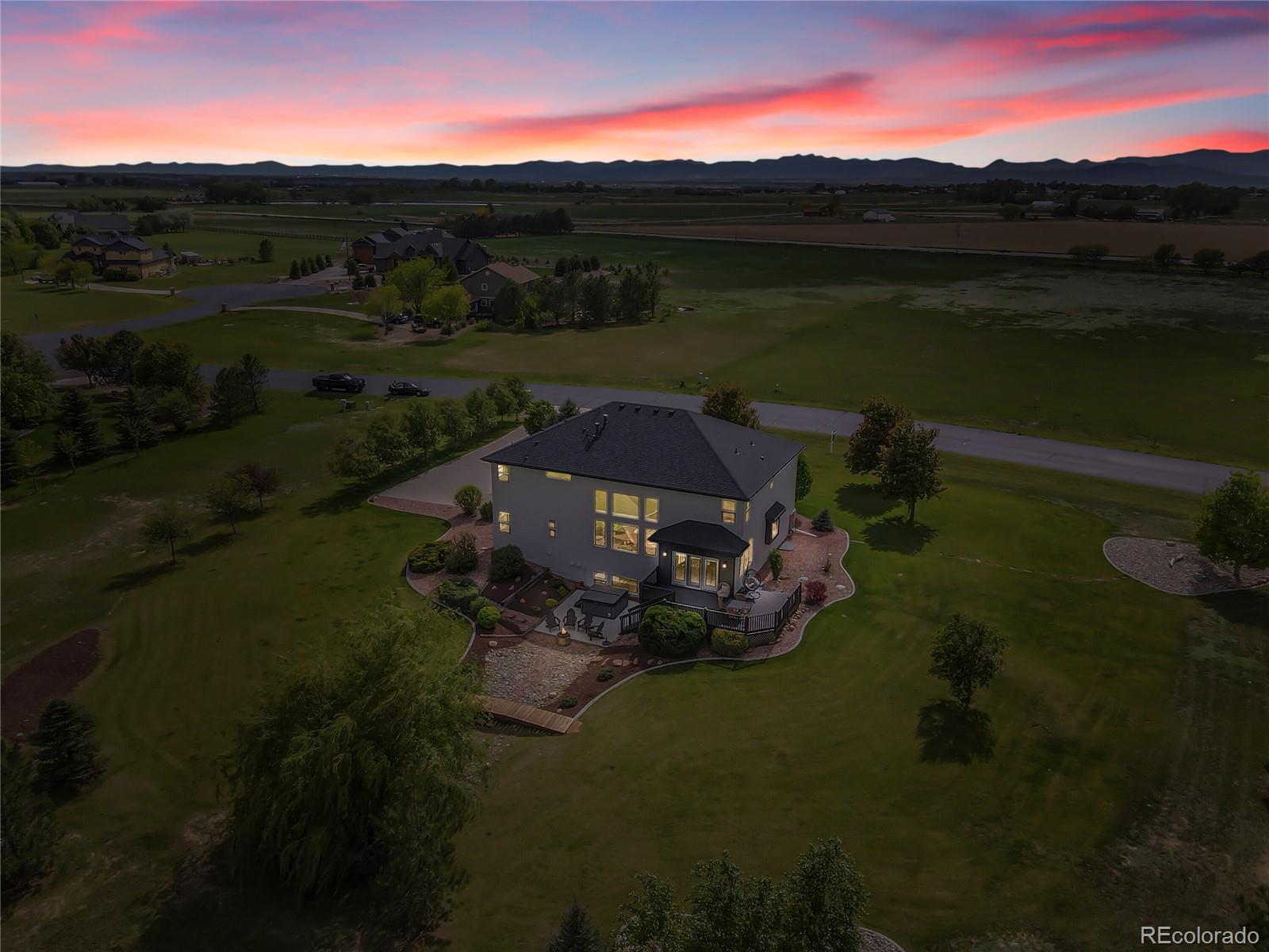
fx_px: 880
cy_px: 476
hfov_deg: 71.6
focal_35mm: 24
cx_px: 634
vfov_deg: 56.8
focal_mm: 4.5
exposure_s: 1/50
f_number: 2.8
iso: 100
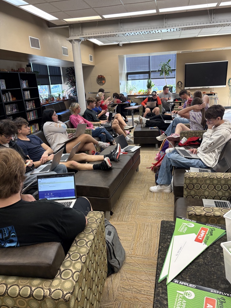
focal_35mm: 27
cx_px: 120
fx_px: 240
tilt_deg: -18.2
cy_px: 159
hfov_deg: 51.4
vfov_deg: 65.3
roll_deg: +2.4
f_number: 1.6
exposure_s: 1/120
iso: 160
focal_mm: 5.96
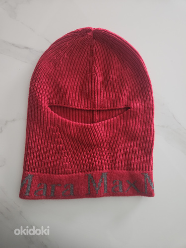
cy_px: 124
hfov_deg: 58.9
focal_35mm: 23
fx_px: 165
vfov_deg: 73.9
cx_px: 93
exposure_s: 1/25.1
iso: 1000
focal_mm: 5.4
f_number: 1.8
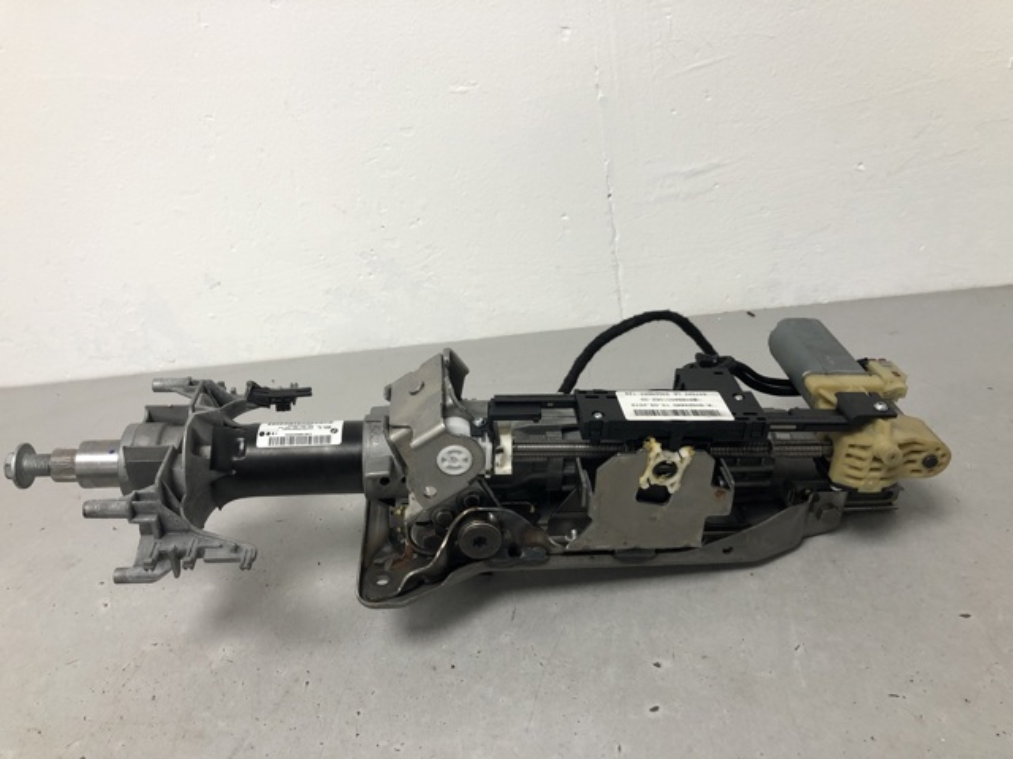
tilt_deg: -31.0
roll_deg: +13.2
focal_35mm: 28
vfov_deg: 49.7
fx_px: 819
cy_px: 380
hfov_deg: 63.4
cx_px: 506
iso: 32
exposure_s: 1/33
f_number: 1.8
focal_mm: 4
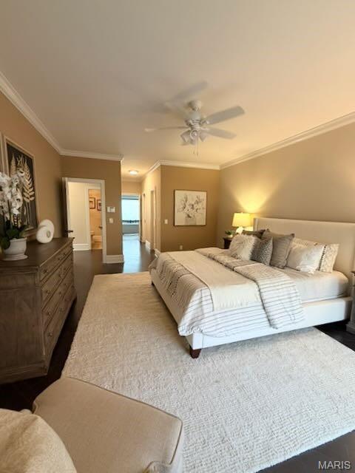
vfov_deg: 102.1
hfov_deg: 85.7
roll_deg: +2.0
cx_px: 178
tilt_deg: -7.2
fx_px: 191
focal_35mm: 14
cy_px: 236
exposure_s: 1/60
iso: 200
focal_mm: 2.22
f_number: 2.2
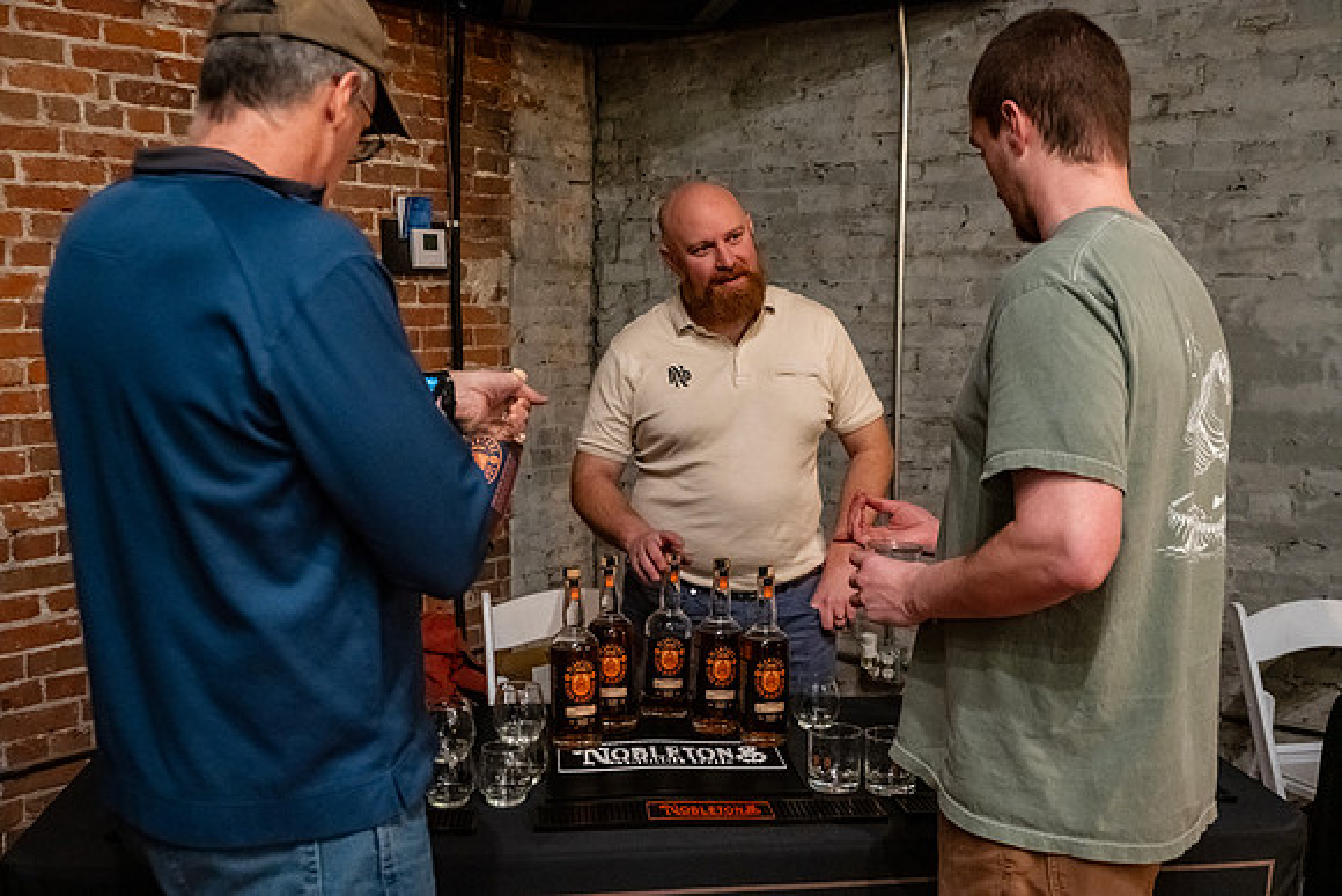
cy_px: 448
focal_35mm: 40
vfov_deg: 33.4
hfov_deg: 48.4
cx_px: 671
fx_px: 1491
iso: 6400
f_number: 5
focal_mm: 40
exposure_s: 1/40
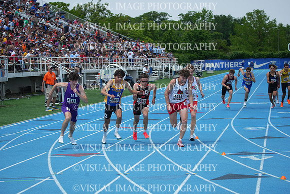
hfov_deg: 19.5
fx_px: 846
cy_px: 97
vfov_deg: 13.0
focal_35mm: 105
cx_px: 145
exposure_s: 1/2000
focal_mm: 105
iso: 400
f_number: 5.6
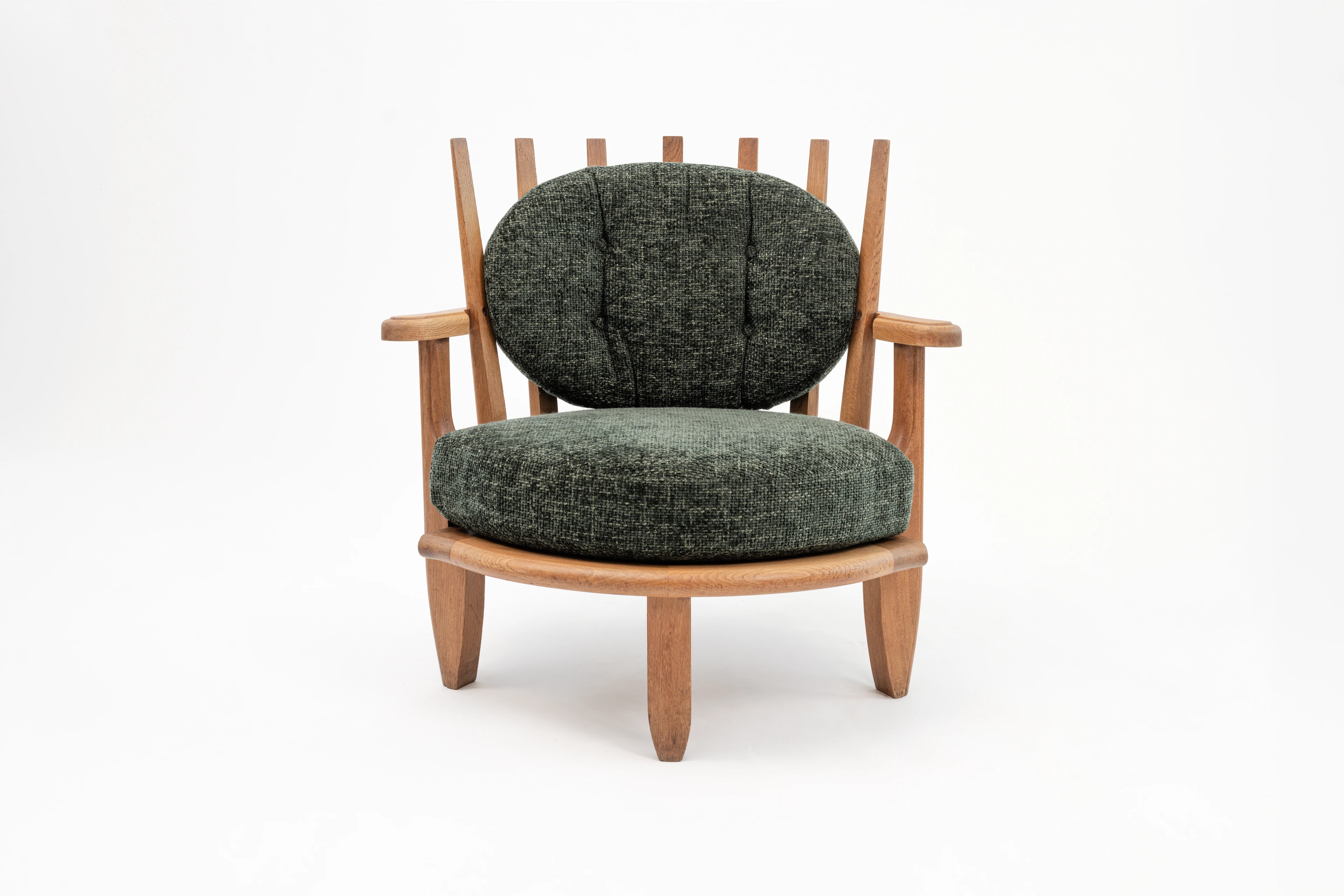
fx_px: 1867
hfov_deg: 39.6
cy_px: 448
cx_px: 672
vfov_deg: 27.0
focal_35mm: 50
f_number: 8
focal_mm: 50
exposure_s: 1/50
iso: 250
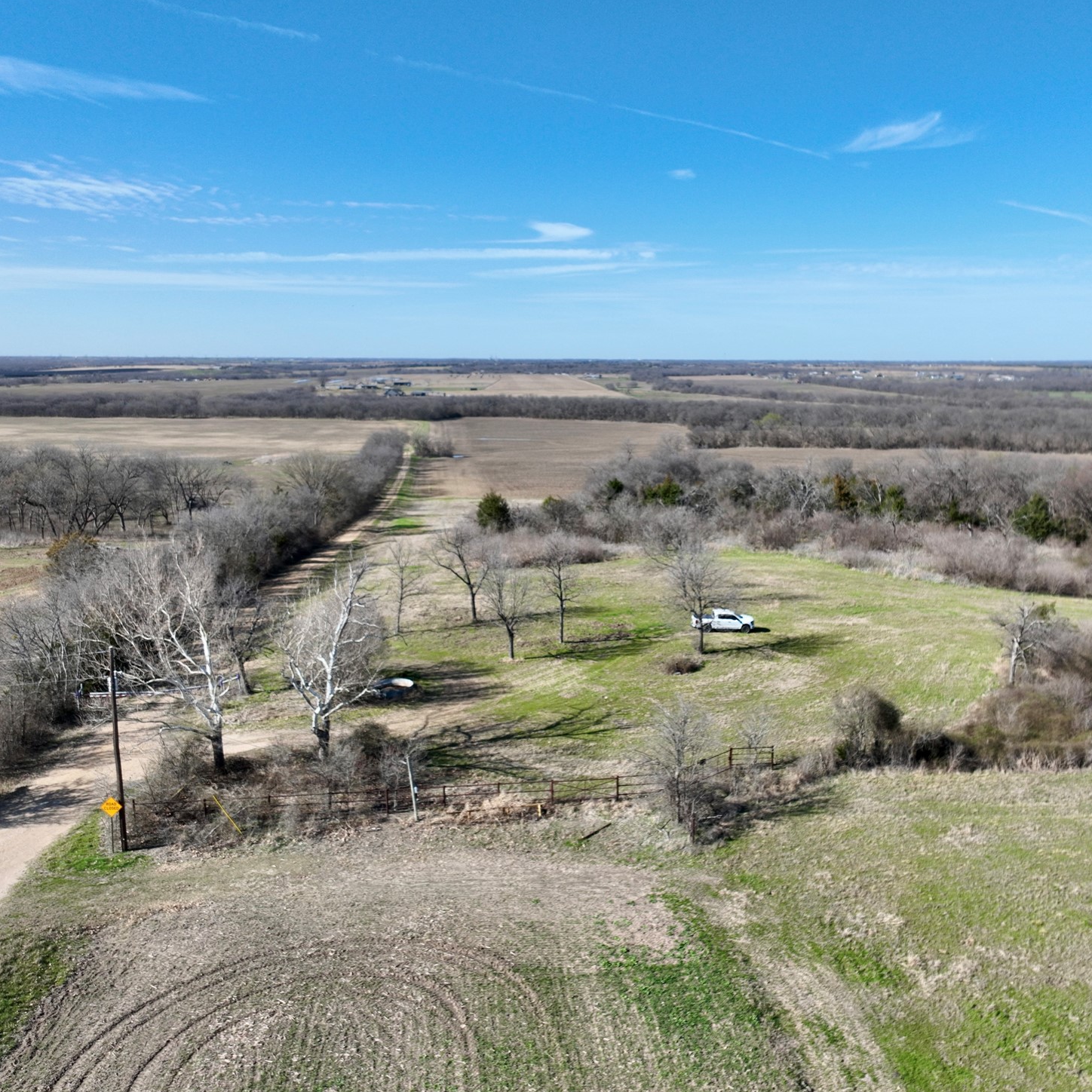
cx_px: 699
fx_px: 1071
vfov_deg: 54.0
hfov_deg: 53.3
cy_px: 541
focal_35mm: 30
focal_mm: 12.29
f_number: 2.8
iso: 100
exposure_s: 1/1600
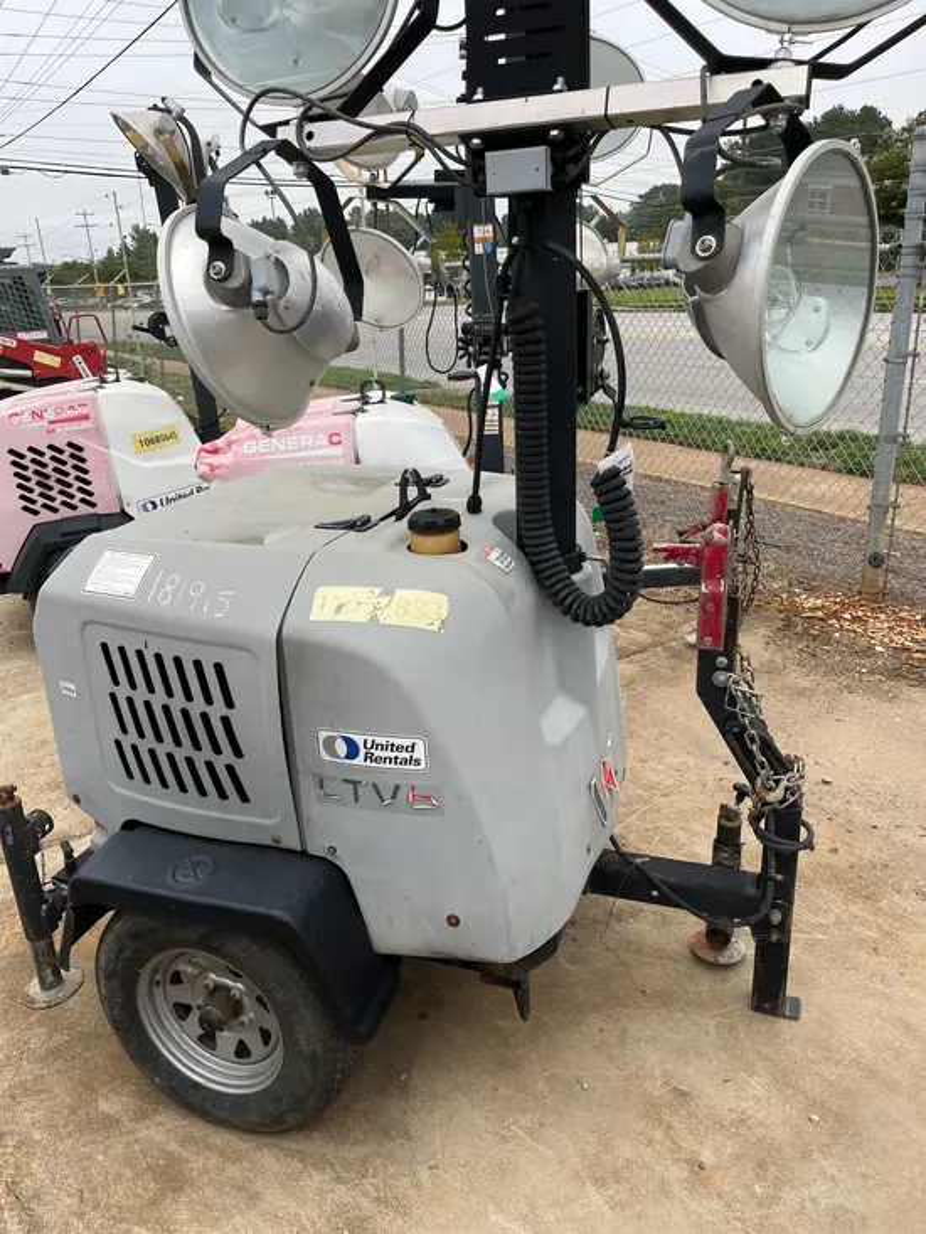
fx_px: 927
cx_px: 463
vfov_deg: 67.3
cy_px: 617
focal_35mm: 26
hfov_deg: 53.1
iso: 50
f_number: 1.6
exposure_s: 1/696
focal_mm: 5.1
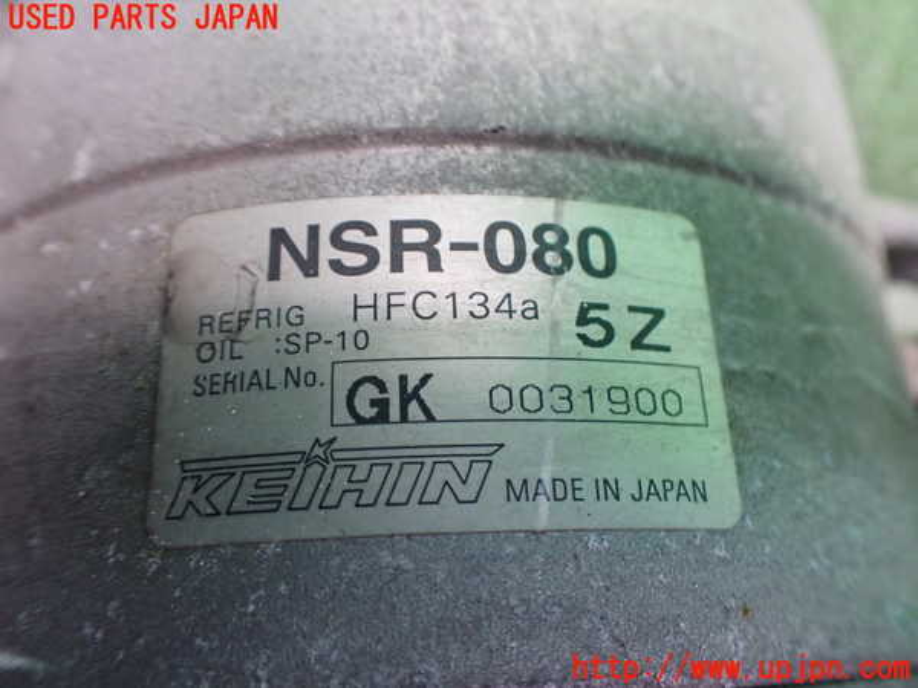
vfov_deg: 46.8
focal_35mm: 30
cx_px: 459
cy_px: 344
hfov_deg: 60.0
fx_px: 796
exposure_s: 1/50
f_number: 2.3
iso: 800
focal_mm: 5.4
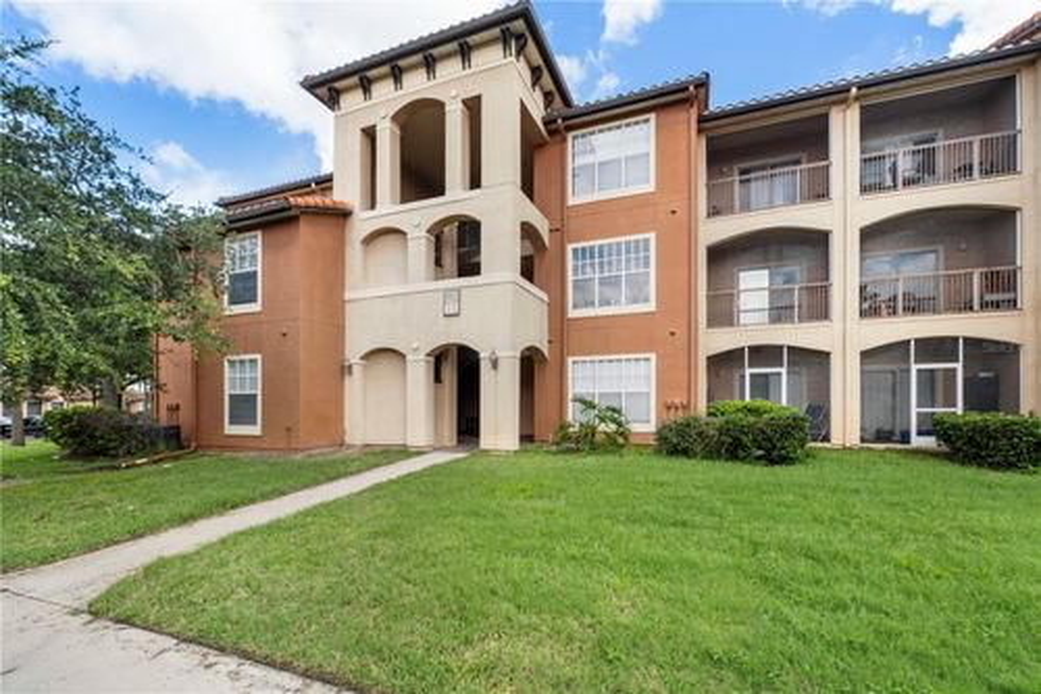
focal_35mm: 15
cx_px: 520
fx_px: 434
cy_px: 347
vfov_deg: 77.3
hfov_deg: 100.4
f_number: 9
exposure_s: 1/160
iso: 160
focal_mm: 10
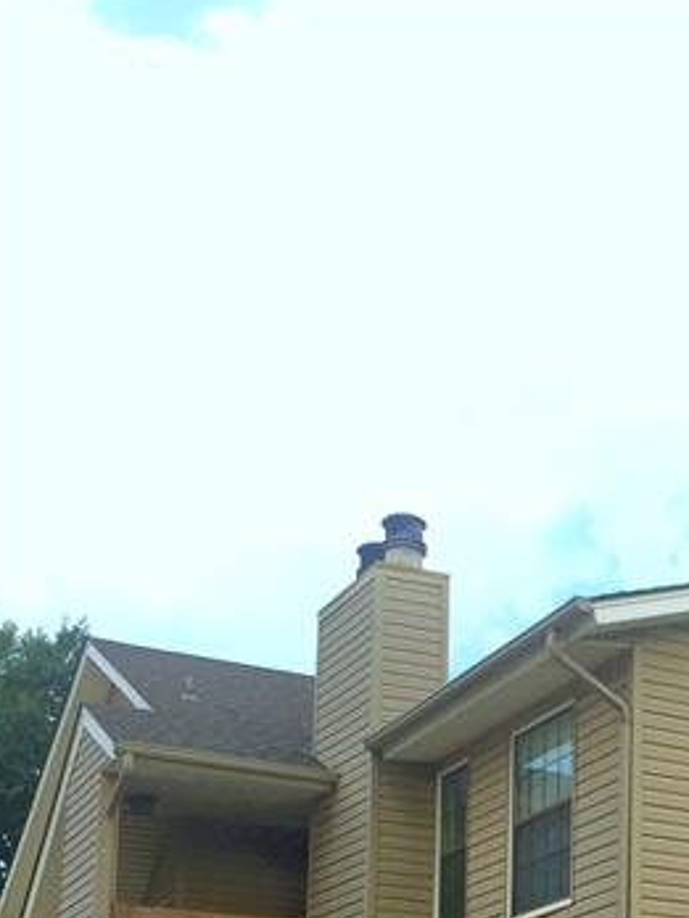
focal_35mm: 64
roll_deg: +0.6
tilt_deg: +9.1
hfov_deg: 21.8
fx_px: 1698
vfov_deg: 27.8
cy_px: 997
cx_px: 740
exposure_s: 1/659
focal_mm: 4.15
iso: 32
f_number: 2.2
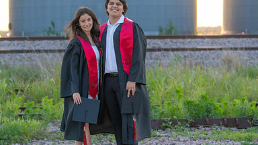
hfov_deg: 18.1
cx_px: 109
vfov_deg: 10.3
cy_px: 83
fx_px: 807
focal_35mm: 118
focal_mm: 70
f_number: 2.8
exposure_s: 1/320
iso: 160
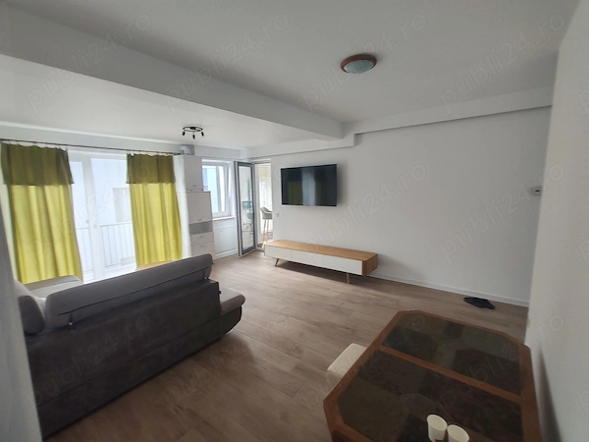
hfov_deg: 94.5
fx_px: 272
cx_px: 294
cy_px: 221
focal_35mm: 16
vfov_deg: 78.1
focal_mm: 1.96
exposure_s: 1/33
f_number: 2.2
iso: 80
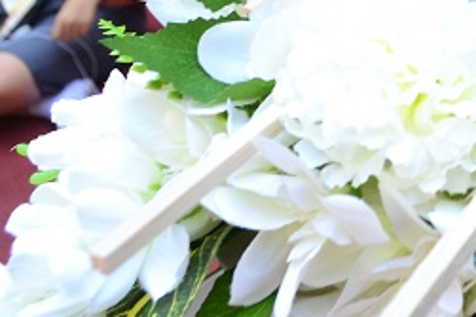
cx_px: 586
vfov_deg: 14.6
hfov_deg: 21.8
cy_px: -181
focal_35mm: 86
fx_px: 1136
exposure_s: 1/200
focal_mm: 18
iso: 400
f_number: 7.1
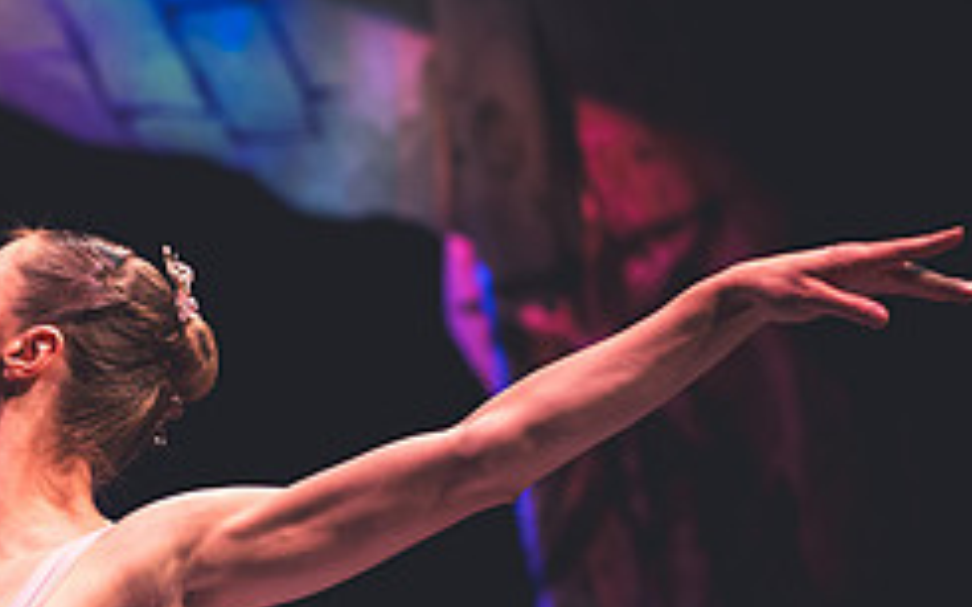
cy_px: 248
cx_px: -24
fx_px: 4476
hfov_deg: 12.2
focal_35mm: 169
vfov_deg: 7.8
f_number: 2.8
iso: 2000
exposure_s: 1/250
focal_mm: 70
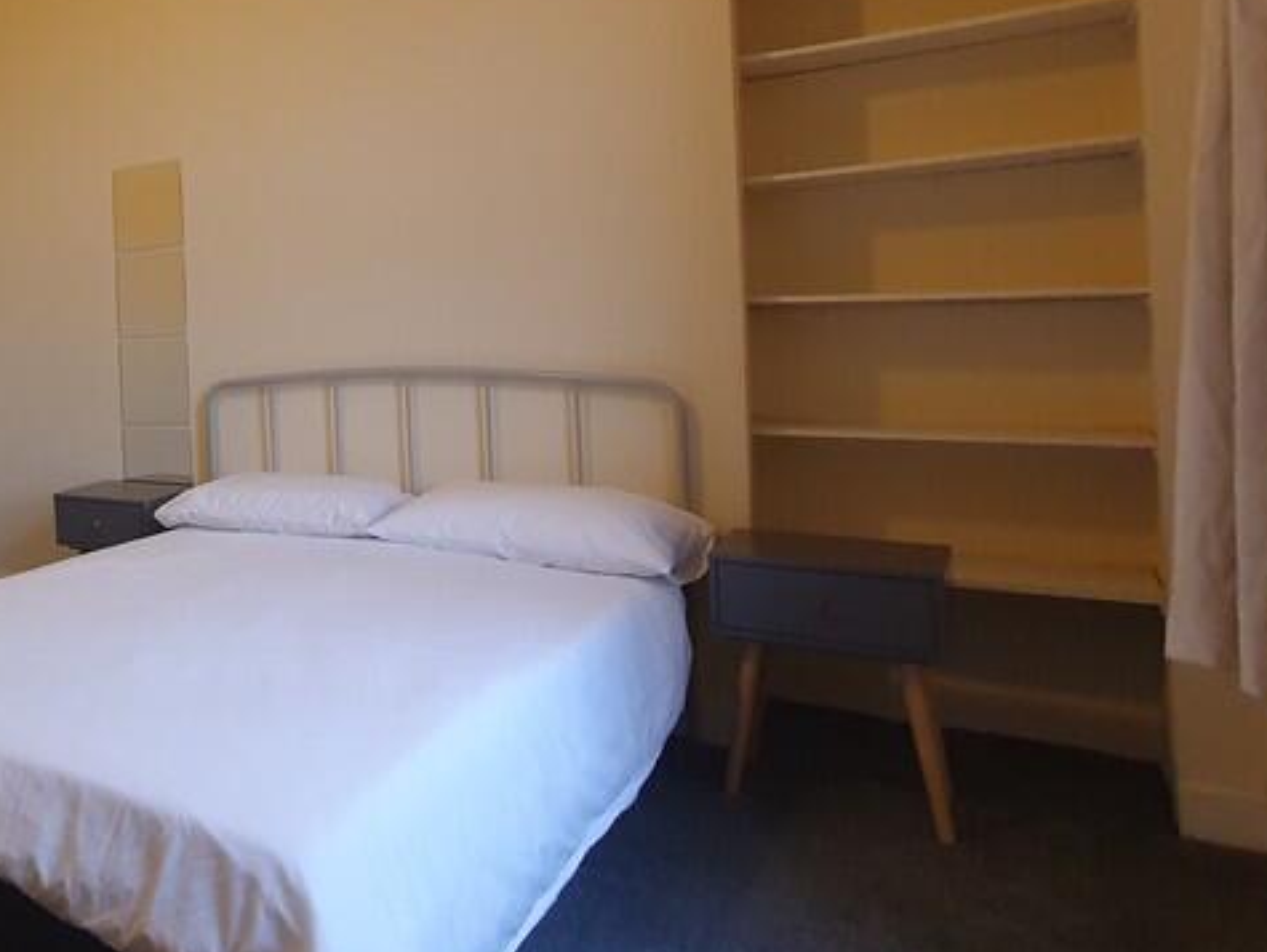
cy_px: 344
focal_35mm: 28
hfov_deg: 51.9
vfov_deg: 49.2
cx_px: 27
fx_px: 1026
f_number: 2.2
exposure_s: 1/33
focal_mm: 1.8
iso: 320
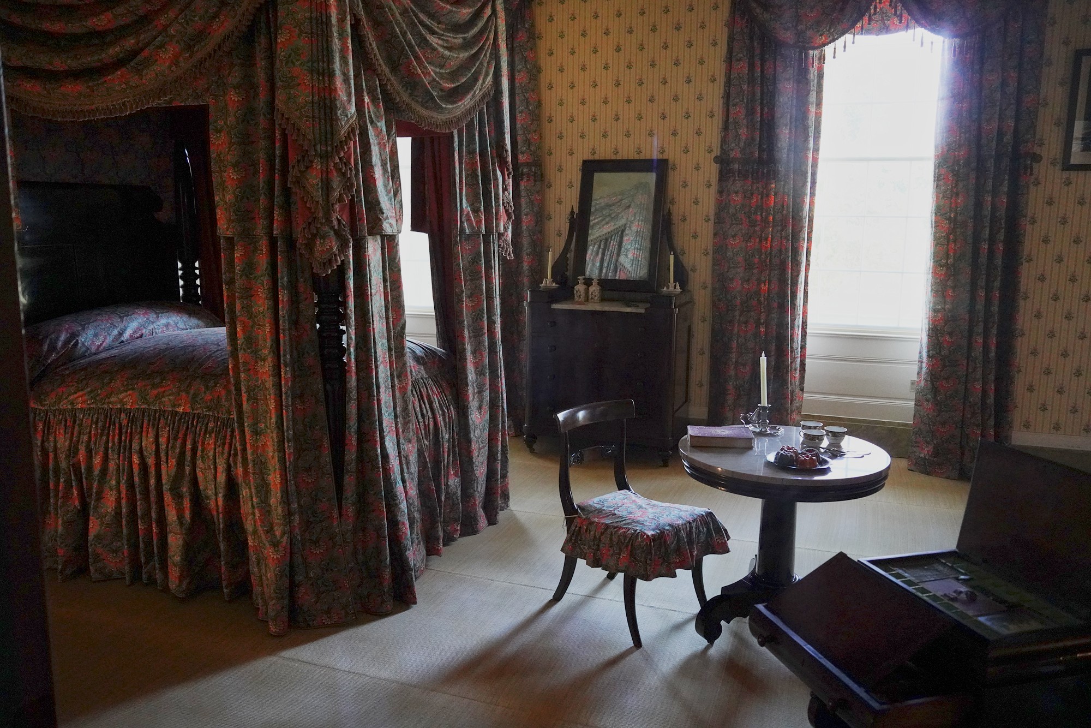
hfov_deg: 65.5
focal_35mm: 28
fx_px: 849
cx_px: 546
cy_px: 364
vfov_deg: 46.4
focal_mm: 28
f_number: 4
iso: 8000
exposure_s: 1/100
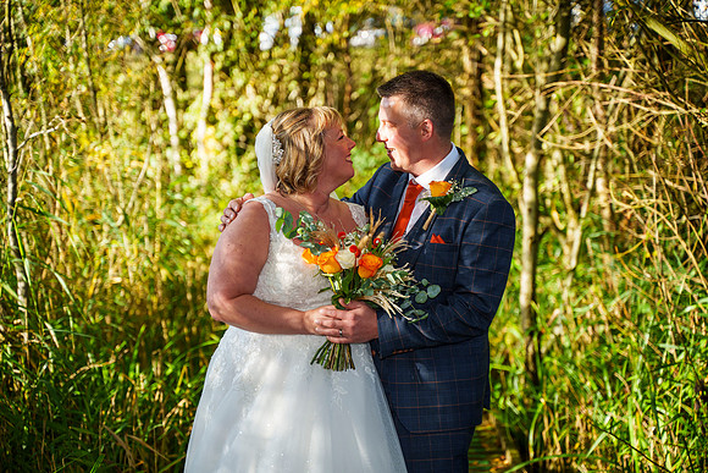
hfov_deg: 27.0
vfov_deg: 18.2
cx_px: 354
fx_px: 1475
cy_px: 236
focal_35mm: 75
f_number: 3.2
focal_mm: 75
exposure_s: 1/800
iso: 400
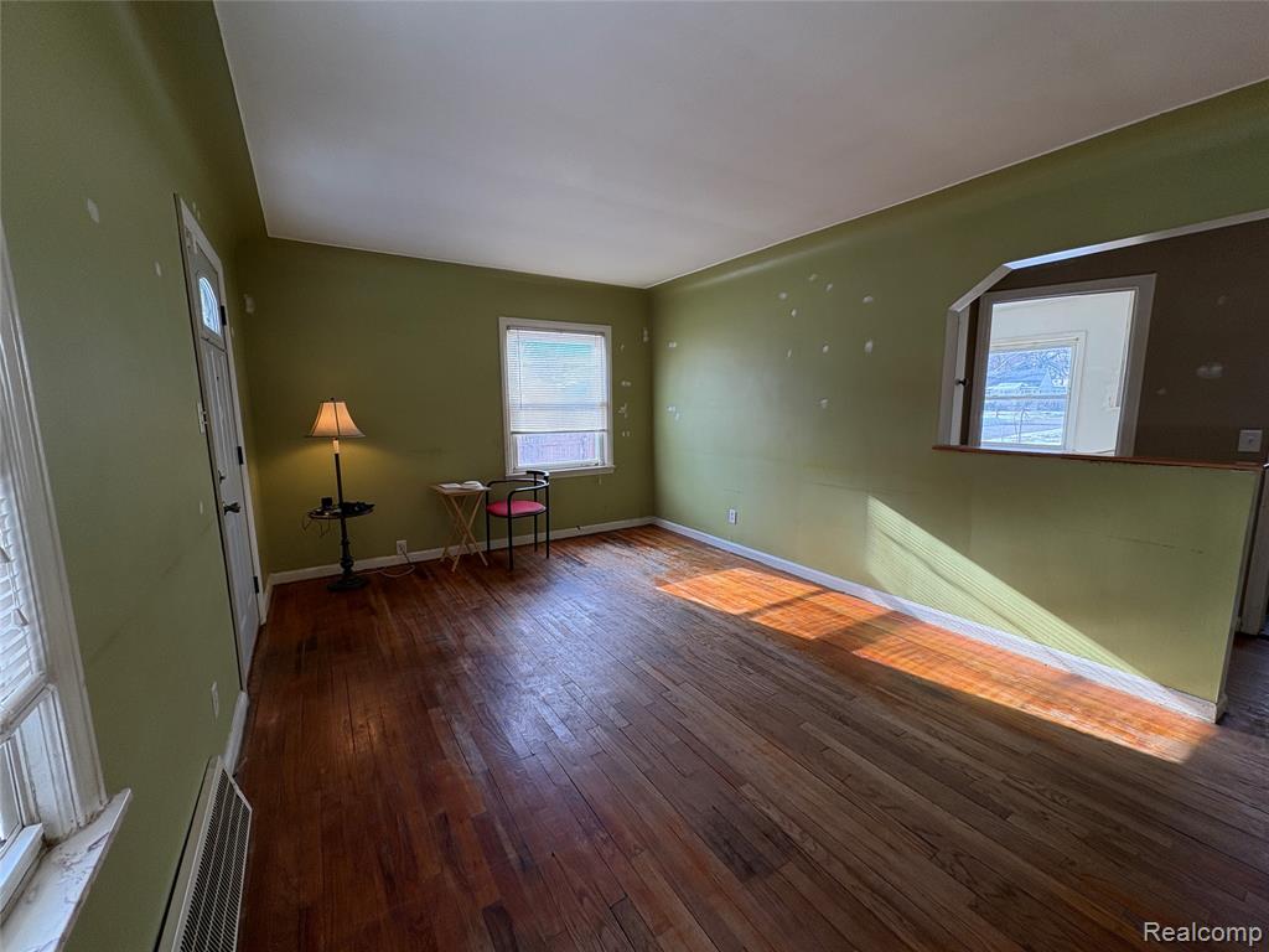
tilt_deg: -8.1
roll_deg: +1.5
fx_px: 513
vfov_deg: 85.7
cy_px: 476
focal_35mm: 14
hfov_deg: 102.1
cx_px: 634
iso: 100
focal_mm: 2.22
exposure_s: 1/131
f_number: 2.2
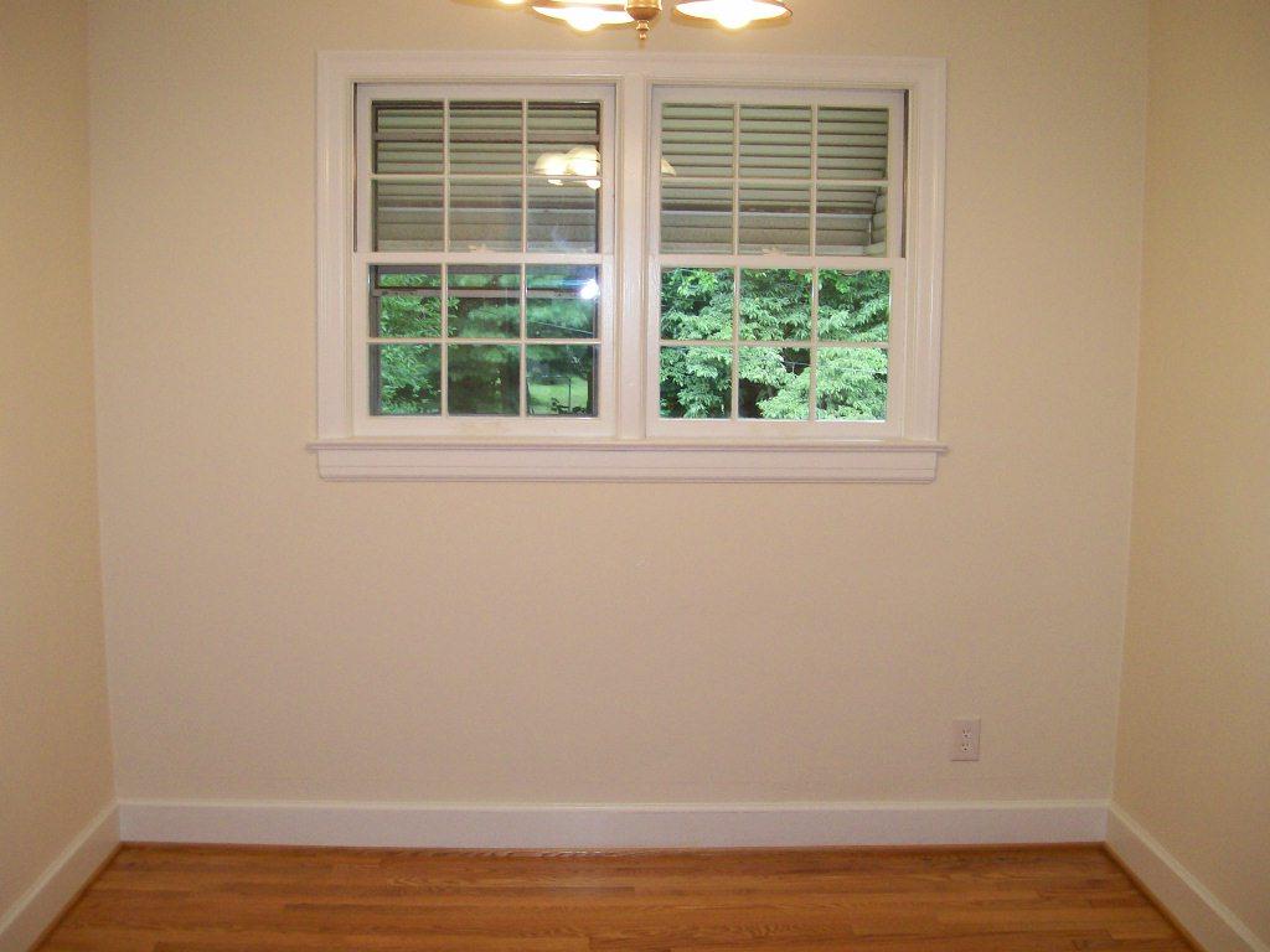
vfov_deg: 39.7
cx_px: 635
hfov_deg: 51.4
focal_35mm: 36
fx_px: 1321
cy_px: 476
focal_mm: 6
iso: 140
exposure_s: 1/64
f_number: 2.7
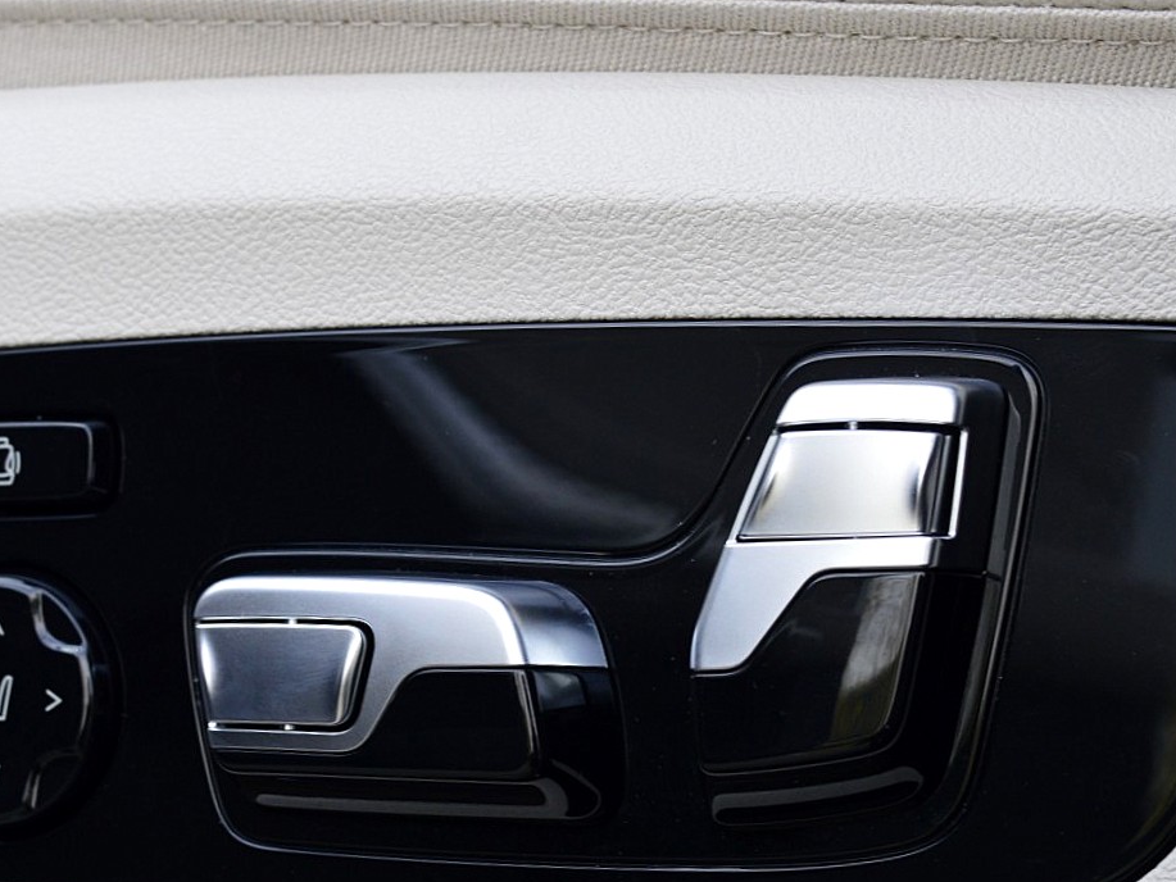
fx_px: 3296
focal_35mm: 97
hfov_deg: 20.2
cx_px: 482
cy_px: 544
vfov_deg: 15.2
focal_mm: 38
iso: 400
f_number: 9
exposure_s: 1/160
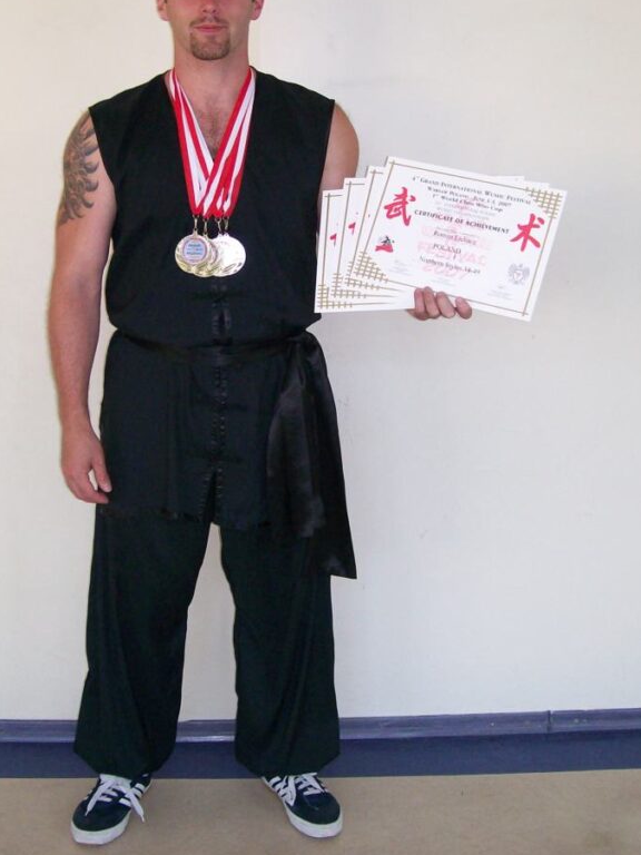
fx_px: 1185
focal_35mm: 48
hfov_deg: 30.2
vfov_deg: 39.4
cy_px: 325
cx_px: 265
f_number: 2.7
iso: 140
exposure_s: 1/64
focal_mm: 6
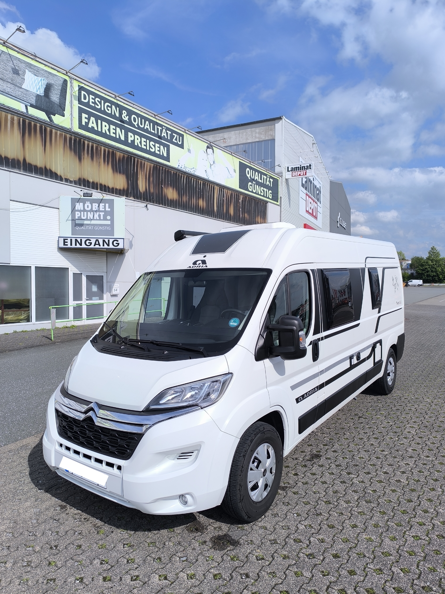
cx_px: 222
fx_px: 394
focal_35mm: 23
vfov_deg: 73.9
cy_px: 297
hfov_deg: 58.9
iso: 50
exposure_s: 1/1276
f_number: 1.65
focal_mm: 6.14
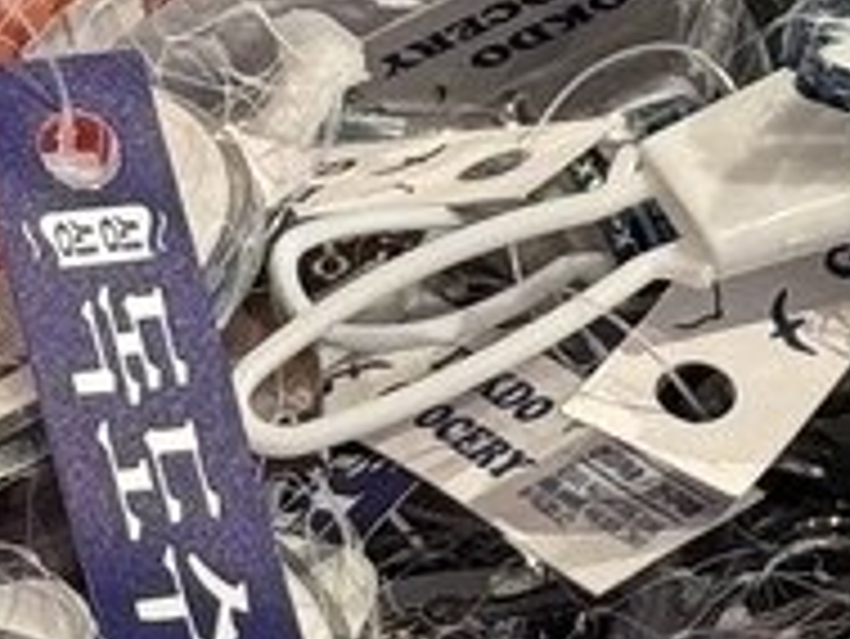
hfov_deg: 5.5
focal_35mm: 355
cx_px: 1399
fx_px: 8723
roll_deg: -6.4
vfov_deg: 4.2
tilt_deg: -29.8
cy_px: -540
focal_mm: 6.76
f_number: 1.78
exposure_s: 1/121
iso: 64
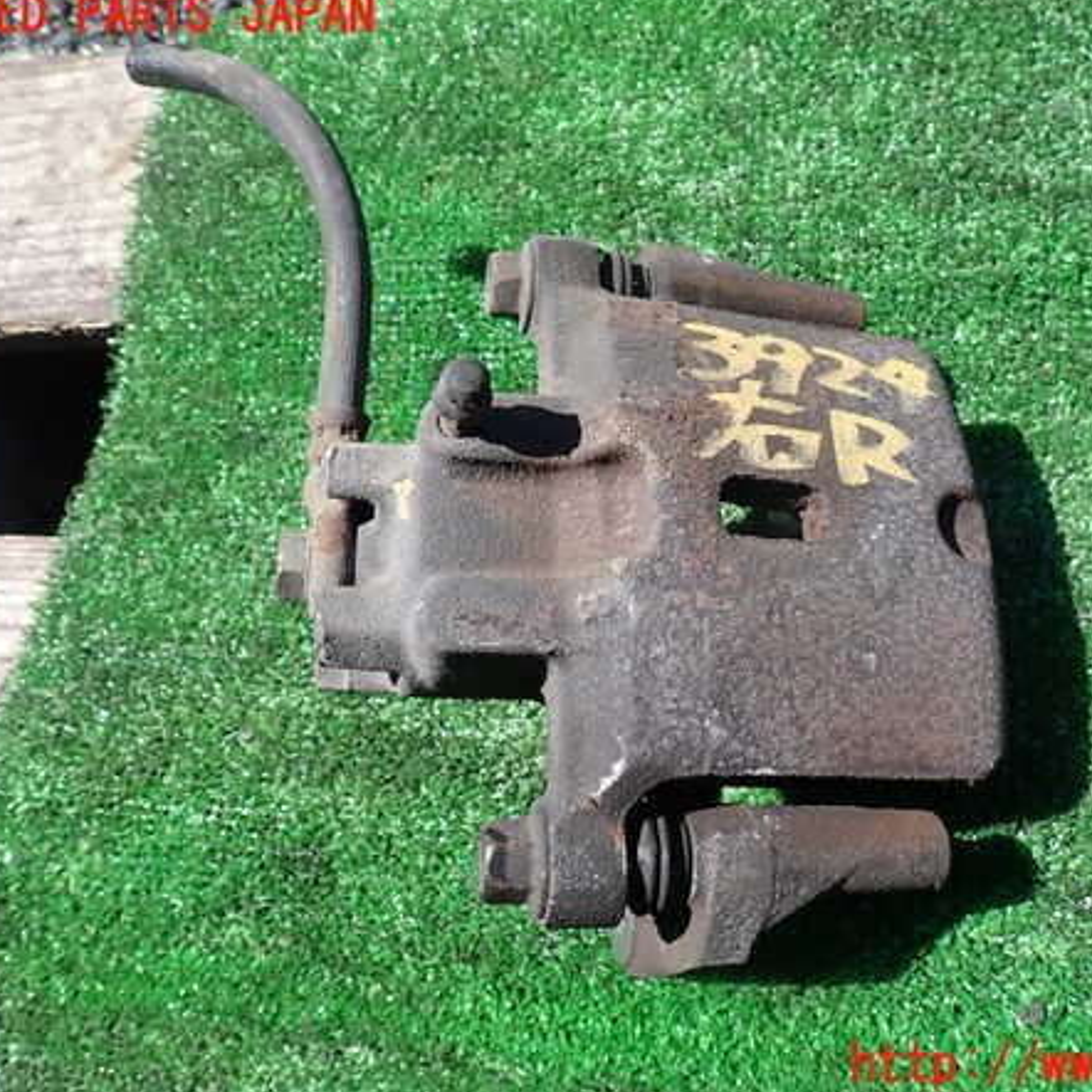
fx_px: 1071
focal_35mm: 30
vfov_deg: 54.0
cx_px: 667
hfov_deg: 53.6
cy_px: 541
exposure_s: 1/800
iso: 100
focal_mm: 4.5
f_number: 2.8
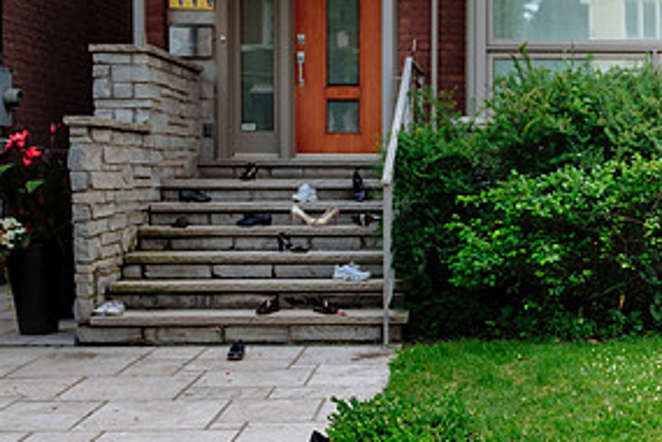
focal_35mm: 61
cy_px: 215
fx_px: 1122
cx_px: 532
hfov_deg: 32.0
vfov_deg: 22.3
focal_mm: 20.3
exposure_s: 1/500
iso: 500
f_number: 1.8
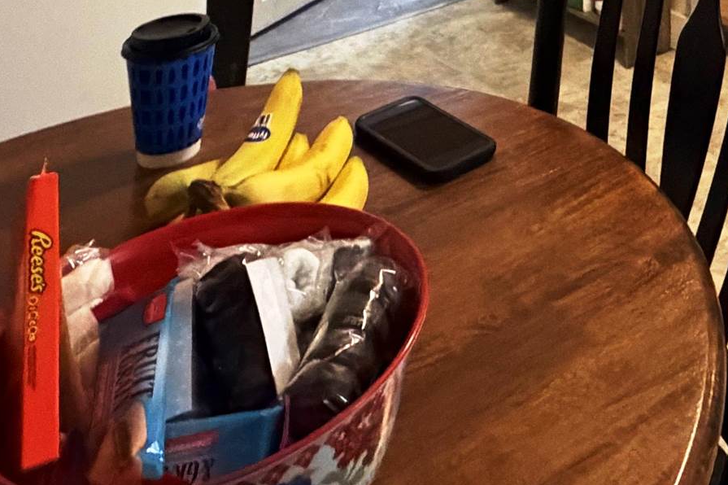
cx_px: 726
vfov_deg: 20.1
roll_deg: -1.2
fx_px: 1011
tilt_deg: -1.1
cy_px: -372
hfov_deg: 35.8
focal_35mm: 50
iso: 1250
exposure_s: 1/60
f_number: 2.2
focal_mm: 2.22
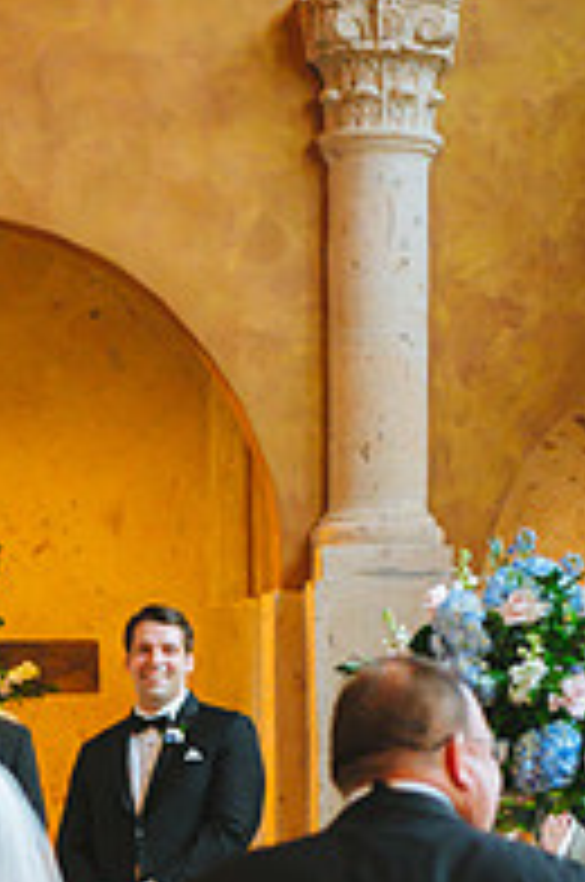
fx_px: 3938
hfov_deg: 8.5
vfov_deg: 12.7
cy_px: 720
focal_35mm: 161
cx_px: 115
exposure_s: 1/200
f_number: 2.8
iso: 3200
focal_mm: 70
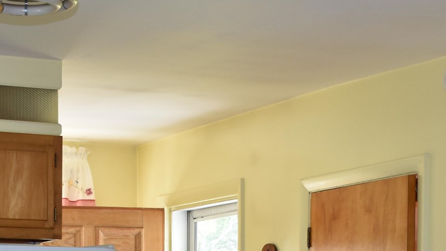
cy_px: 403
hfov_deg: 21.3
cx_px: 141
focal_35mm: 100
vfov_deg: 11.5
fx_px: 1183
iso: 320
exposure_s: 1/60
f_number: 4
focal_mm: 20
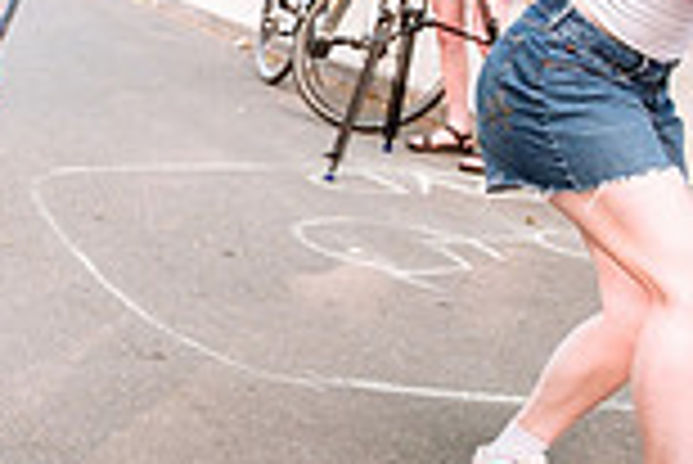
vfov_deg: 13.3
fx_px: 1965
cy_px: 10
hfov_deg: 18.7
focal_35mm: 102
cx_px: -186
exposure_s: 1/500
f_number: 1.8
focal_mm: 17
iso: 500
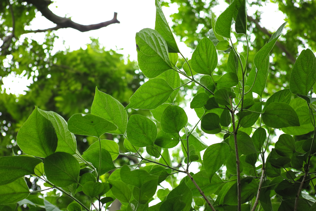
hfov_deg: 43.6
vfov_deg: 29.9
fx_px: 395
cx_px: 158
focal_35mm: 45
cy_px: 106
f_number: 2.8
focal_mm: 30
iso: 100
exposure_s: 1/400
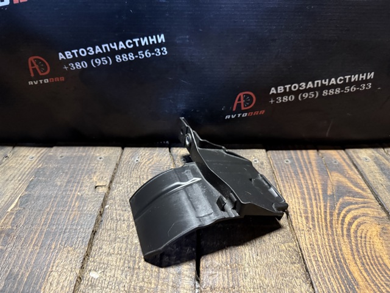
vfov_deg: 56.8
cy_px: 146
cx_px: 195
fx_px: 270
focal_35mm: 24
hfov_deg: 71.6
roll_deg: -0.7
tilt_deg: -34.4
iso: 800
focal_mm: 6.76
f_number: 1.78
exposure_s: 1/33
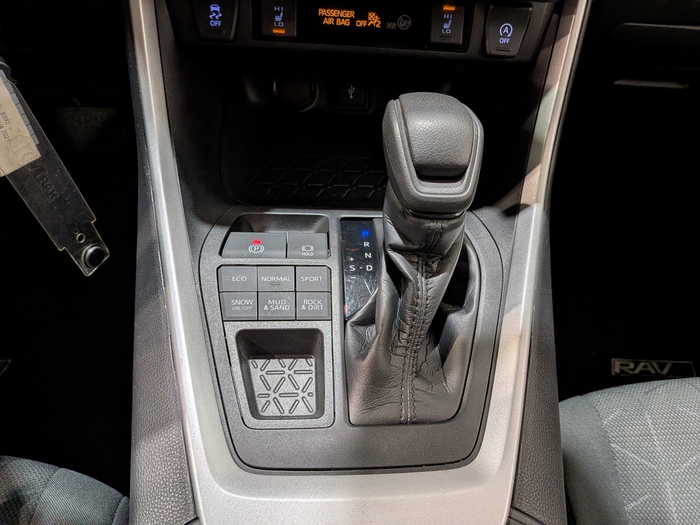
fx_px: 485
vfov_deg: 56.8
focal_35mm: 24
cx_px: 350
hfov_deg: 71.6
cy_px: 262
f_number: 1.7
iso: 28
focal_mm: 4.53
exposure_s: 1/122
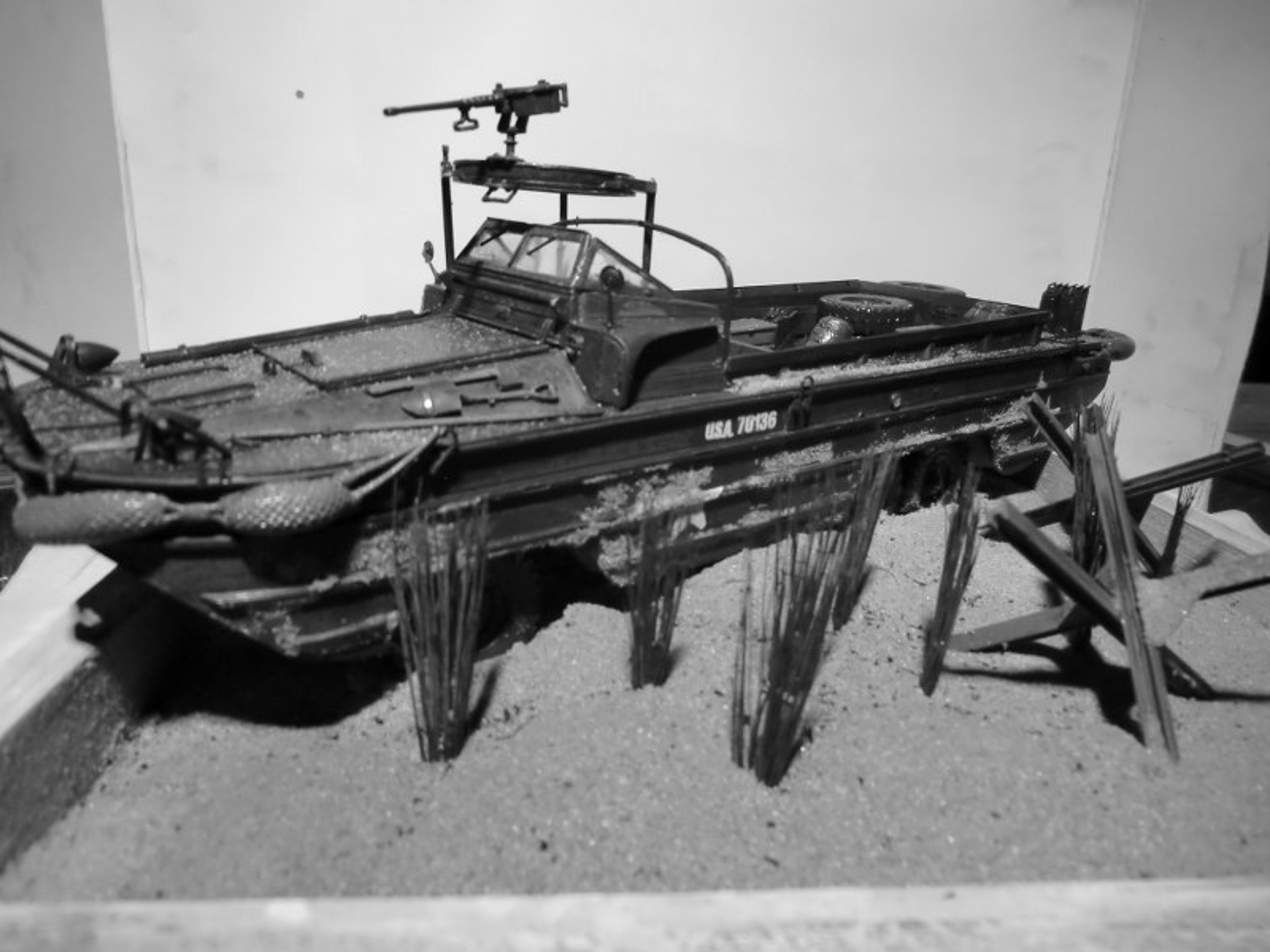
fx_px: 881
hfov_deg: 71.6
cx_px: 635
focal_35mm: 24
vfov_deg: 56.8
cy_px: 476
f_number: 3.2
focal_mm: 4.3
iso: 320
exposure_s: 1/60
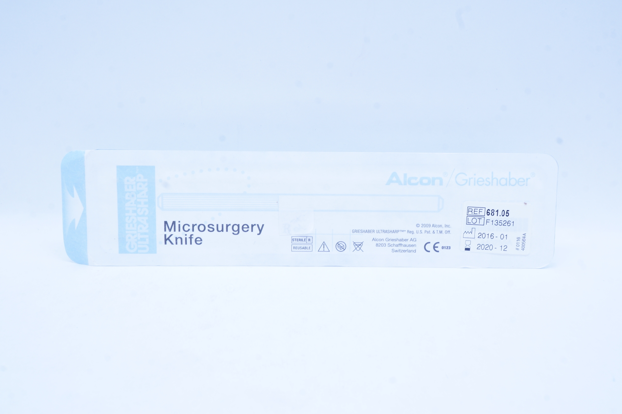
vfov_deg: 28.0
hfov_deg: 41.2
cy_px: 207
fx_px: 828
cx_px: 311
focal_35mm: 48
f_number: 16
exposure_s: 1/10
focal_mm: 32
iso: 400
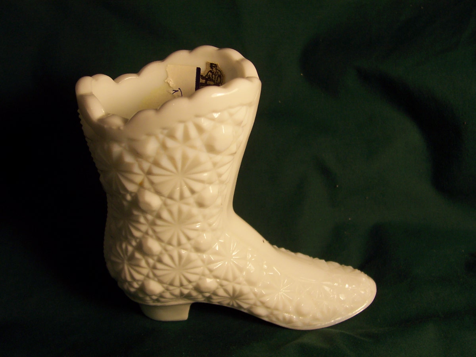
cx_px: 238
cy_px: 178
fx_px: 509
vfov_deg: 38.7
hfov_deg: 50.1
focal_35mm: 37
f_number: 2.8
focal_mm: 5.6
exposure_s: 1/180
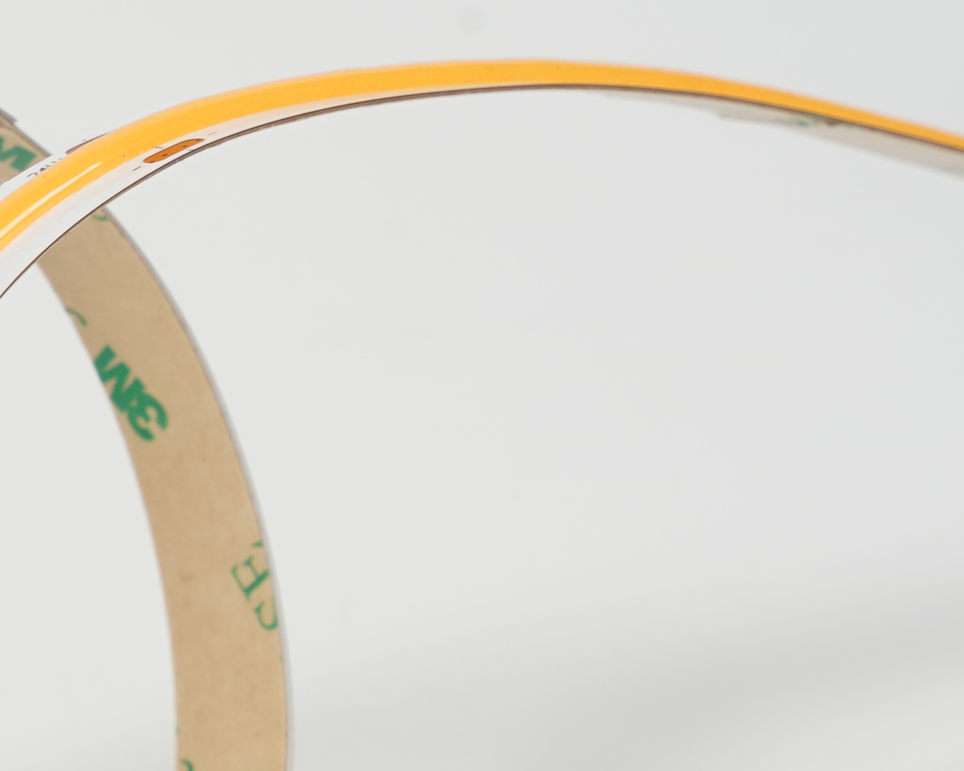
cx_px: -913
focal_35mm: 572
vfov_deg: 2.7
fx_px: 16318
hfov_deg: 3.4
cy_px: 566
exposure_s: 1/125
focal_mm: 138
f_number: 14
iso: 100
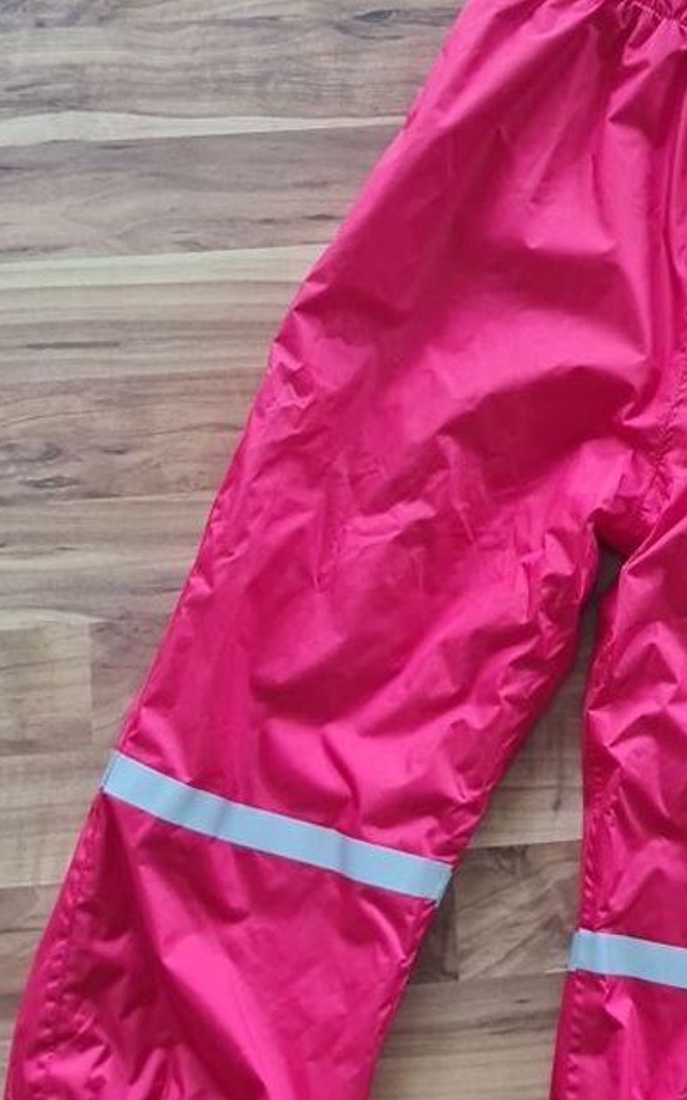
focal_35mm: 57
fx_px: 1708
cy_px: 510
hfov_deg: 22.2
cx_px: 609
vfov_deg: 35.7
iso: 160
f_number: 1.8
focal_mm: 5.4
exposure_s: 1/50
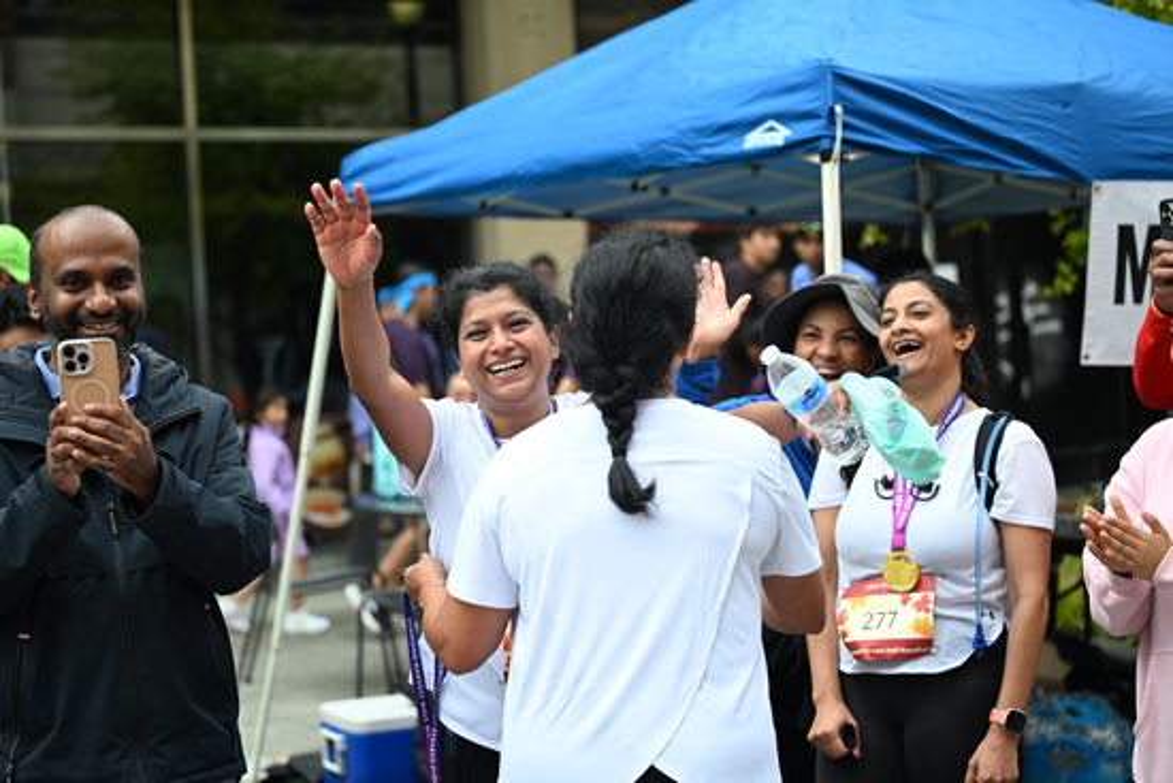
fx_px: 2281
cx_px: 586
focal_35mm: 70
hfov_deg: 28.8
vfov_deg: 19.5
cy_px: 392
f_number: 2.8
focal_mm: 70
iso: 640
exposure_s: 1/2000
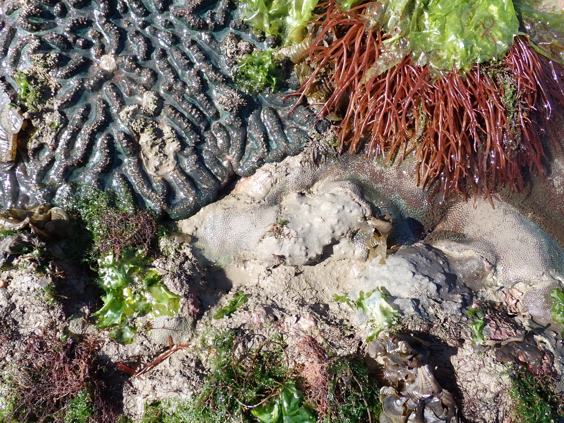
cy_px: 212
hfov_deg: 60.0
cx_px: 282
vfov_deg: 46.8
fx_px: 489
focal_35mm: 30
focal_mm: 5.4
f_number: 3.2
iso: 100
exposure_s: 1/800
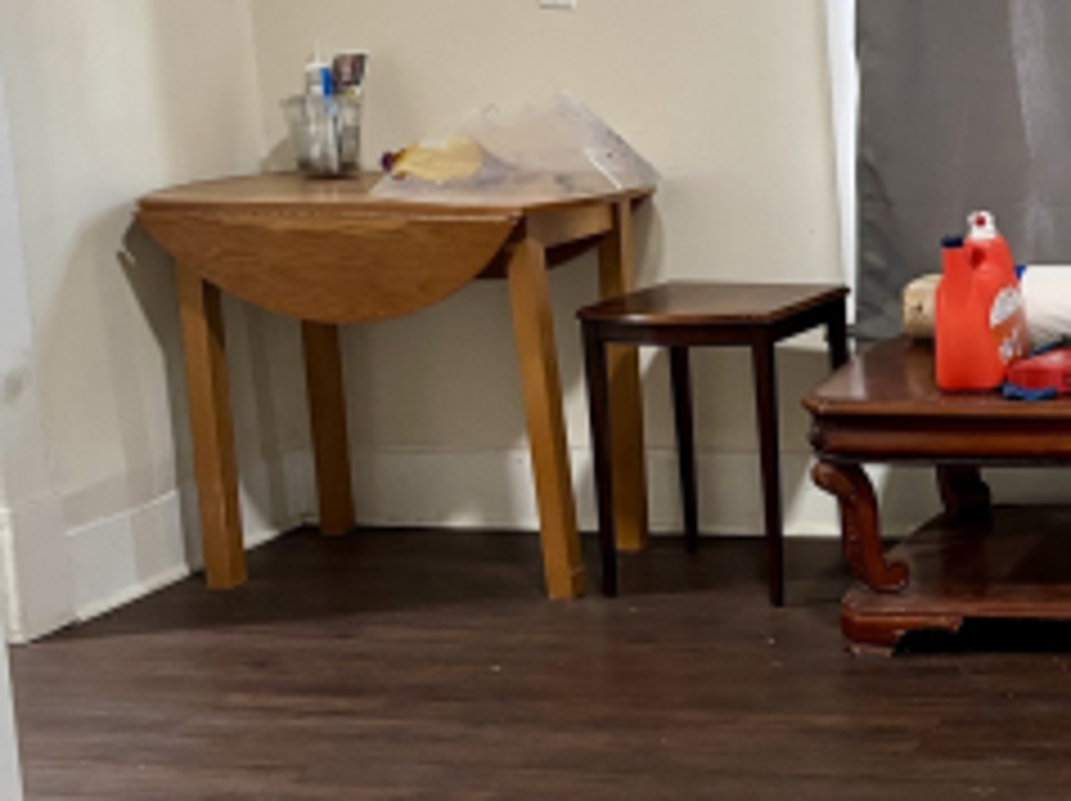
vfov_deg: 20.1
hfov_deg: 23.8
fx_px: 2256
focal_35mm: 73
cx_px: 1361
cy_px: 356
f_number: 1.6
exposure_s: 1/60
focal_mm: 5.96
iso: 400
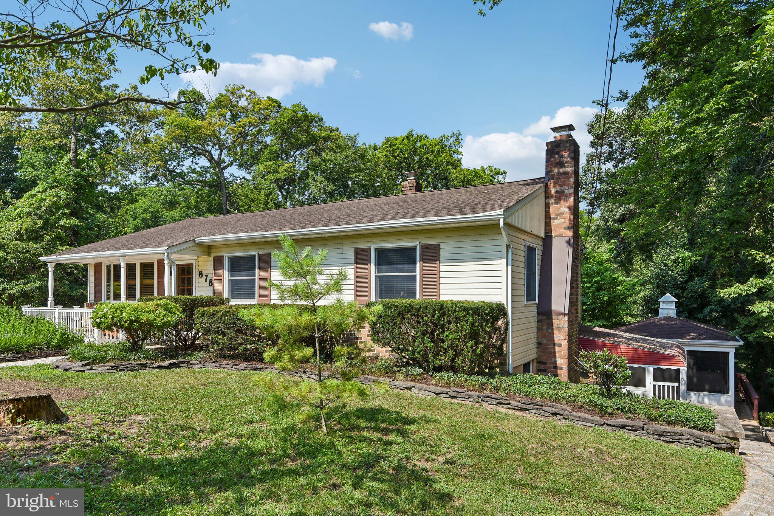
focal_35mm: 22
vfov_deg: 57.2
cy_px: 258
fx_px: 473
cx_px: 387
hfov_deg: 78.6
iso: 400
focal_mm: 22
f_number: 8
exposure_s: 1/640
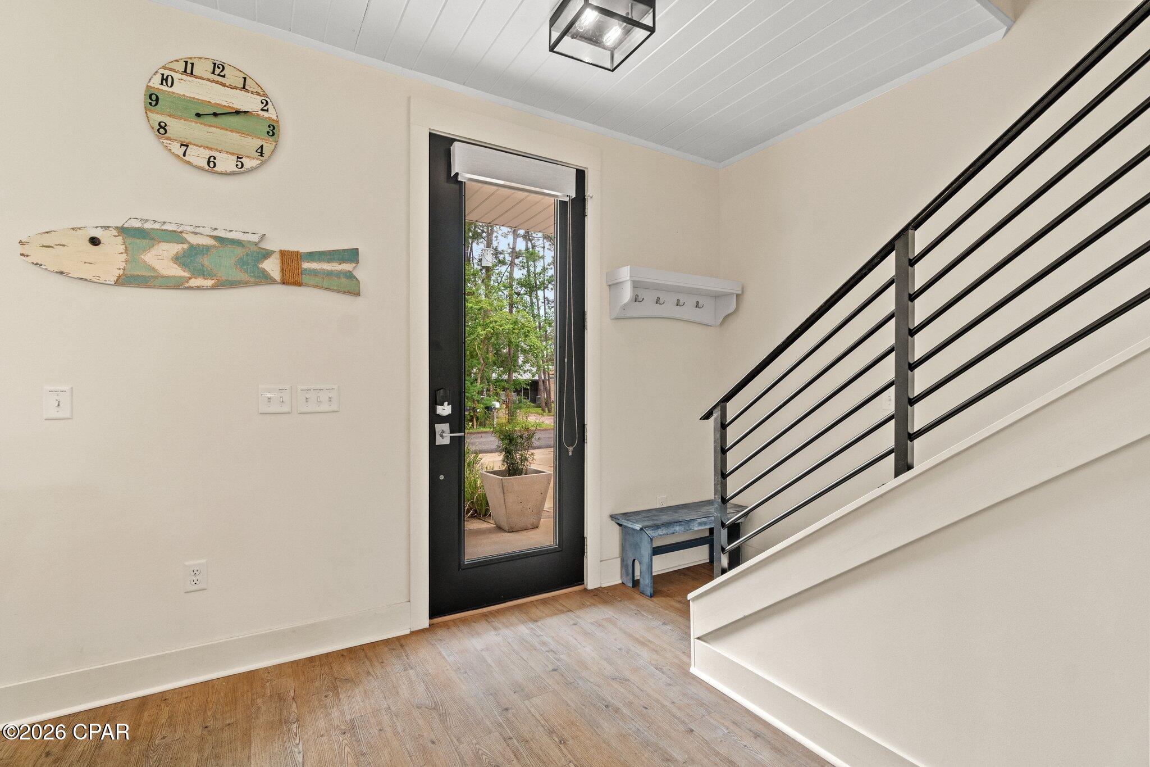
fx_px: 527
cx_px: 575
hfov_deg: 95.0
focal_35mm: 16
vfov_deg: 72.0
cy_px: 384
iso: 400
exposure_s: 1/1.25
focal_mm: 11
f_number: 8
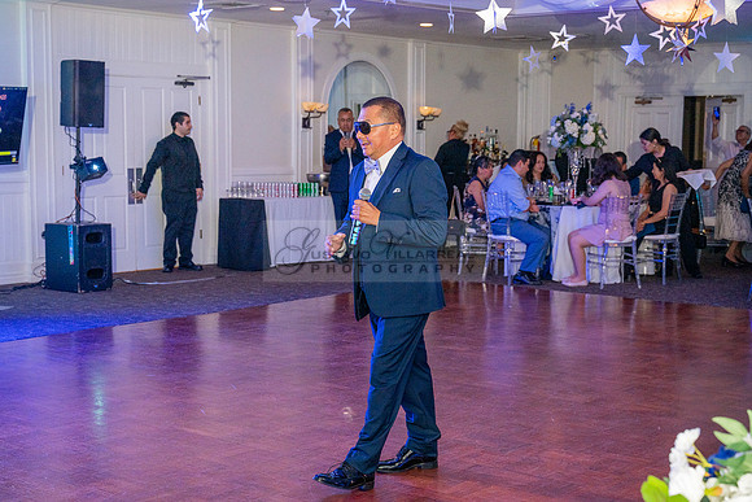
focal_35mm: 57
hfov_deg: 35.0
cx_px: 376
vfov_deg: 23.8
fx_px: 1191
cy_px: 251
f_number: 5.6
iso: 1000
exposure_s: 1/200
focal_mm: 57
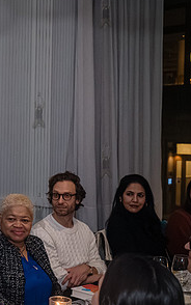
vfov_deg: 28.2
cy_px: 160
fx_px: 607
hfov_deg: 16.3
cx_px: -96
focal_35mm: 73
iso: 6400
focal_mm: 35
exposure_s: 1/320
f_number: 4.5
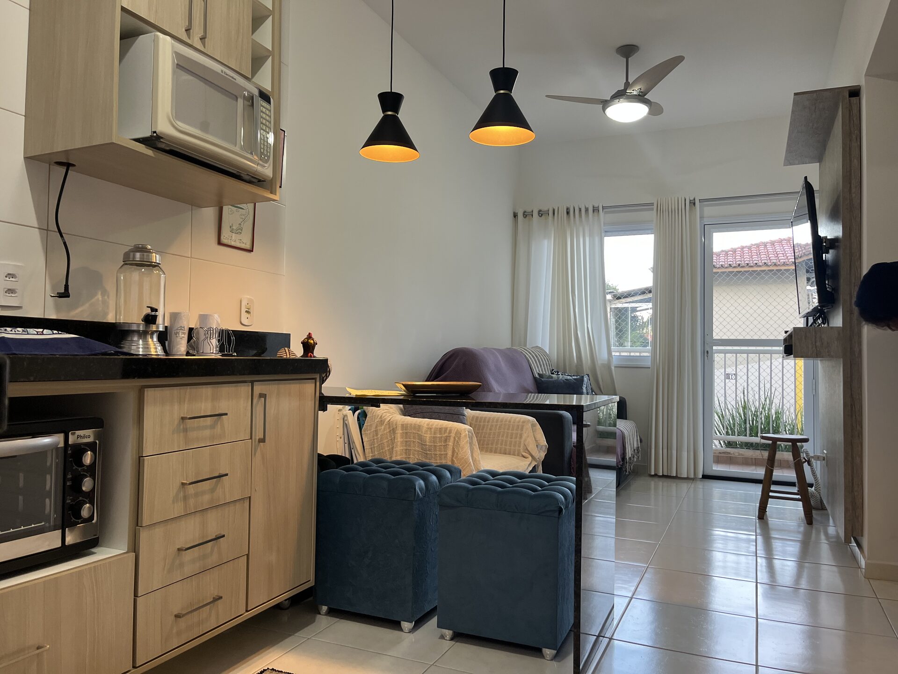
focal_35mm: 26
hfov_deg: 67.3
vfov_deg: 53.1
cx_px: 449
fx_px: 674
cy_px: 337
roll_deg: -0.6
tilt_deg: +2.2
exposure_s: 1/120
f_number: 1.6
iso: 125
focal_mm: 5.1
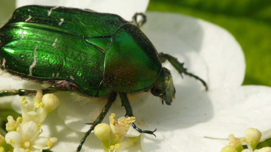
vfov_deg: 4.0
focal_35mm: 300
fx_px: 2155
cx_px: 121
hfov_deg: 7.2
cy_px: 43
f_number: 8
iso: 200
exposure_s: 1/640
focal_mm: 52.2
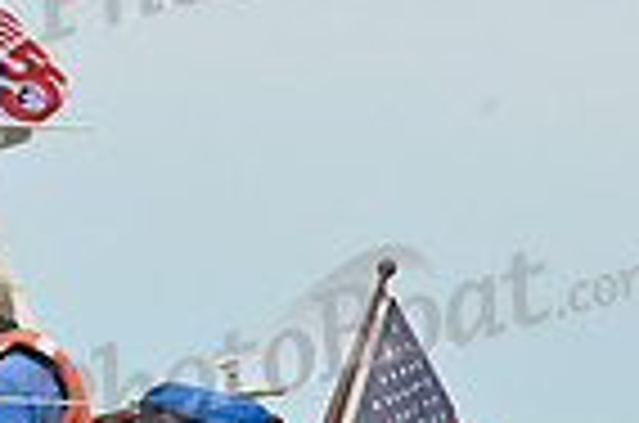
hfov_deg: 3.2
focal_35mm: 635
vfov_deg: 2.2
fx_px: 11246
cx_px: -198
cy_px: 637
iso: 320
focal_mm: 155
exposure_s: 1/800
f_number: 10
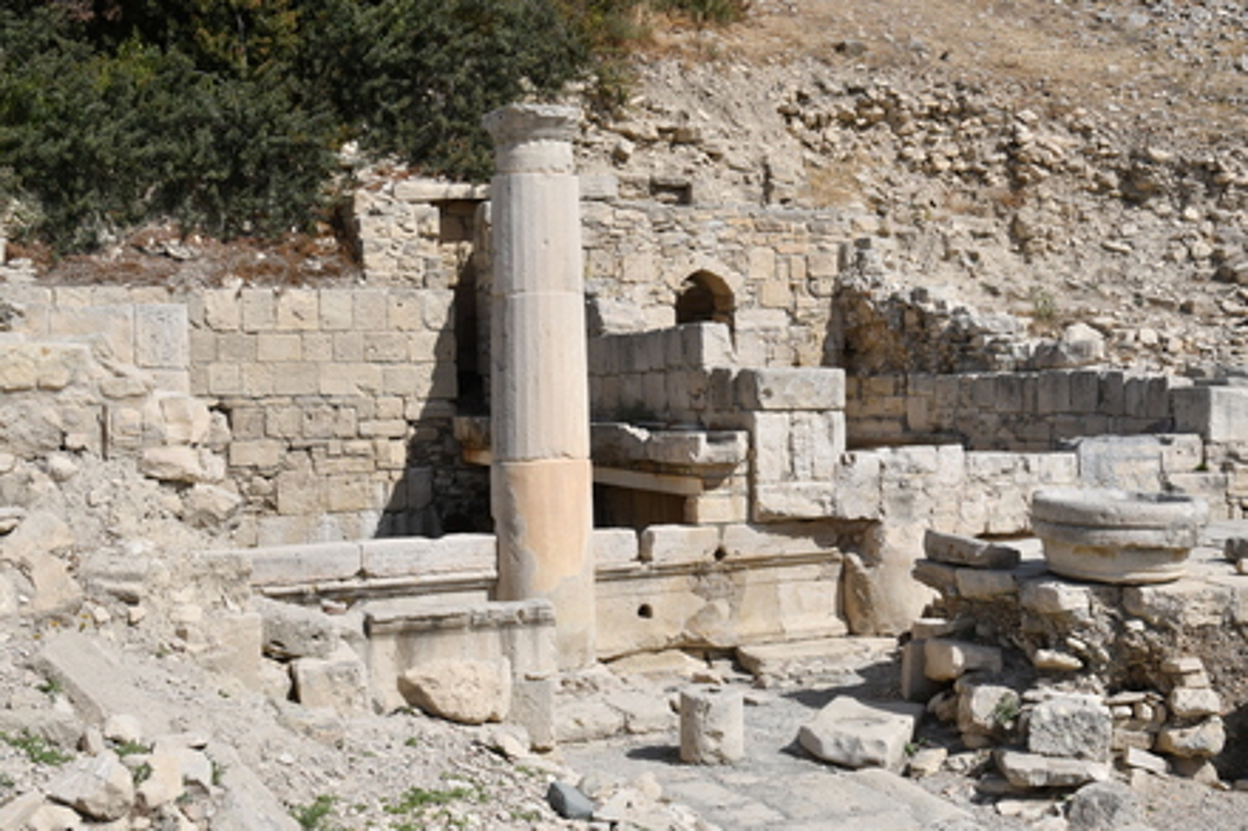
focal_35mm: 51
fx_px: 1767
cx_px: 624
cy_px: 416
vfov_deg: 26.5
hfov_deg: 38.9
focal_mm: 34
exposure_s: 1/500
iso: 200
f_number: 11
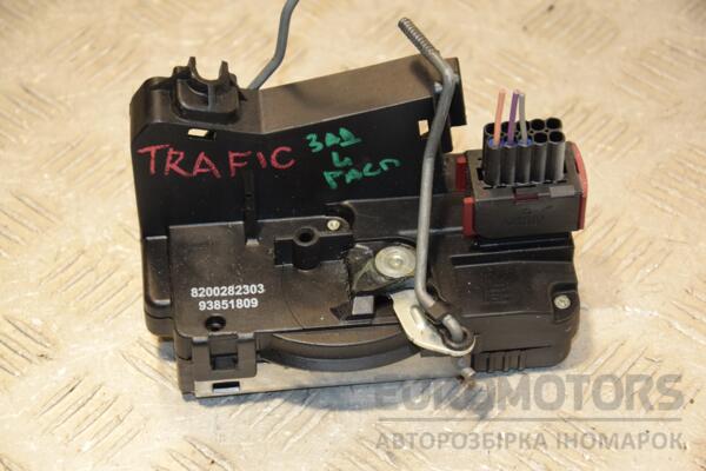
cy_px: 236
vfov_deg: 10.8
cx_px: 353
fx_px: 2500
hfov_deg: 16.1
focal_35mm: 128
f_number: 5.6
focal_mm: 85
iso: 800
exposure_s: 1/125
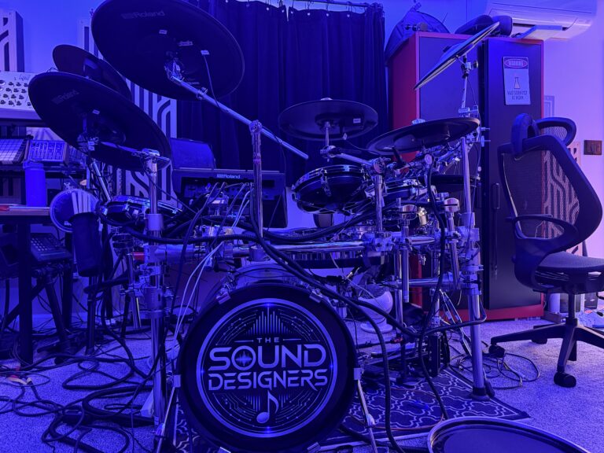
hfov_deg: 71.6
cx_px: 302
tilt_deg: -0.5
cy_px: 226
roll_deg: +1.6
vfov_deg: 56.8
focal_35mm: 24
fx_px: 419
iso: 800
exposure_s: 1/30
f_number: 1.78
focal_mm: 6.76
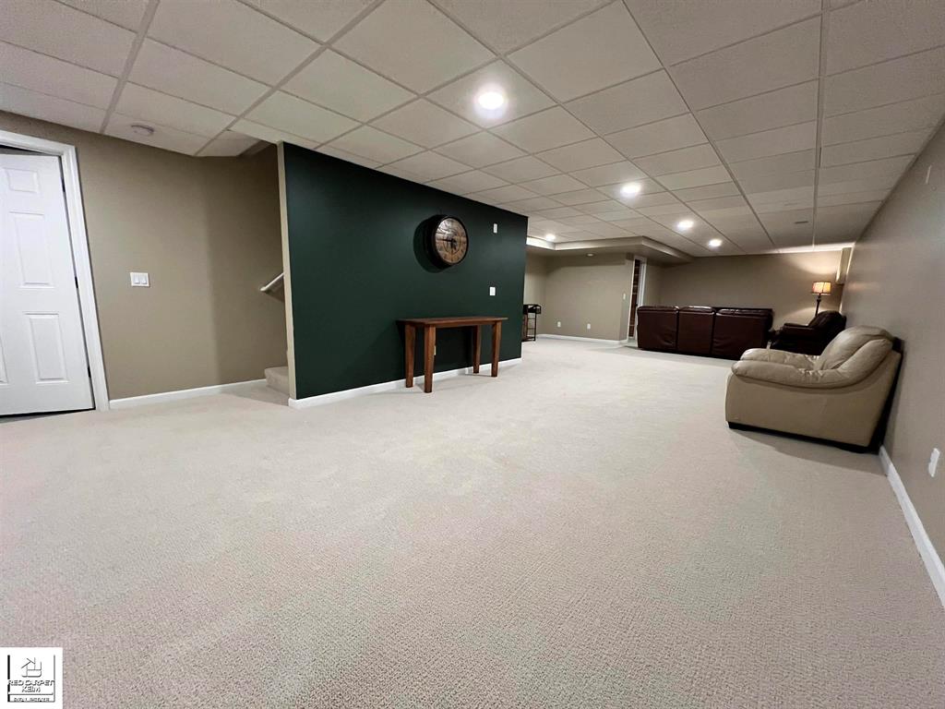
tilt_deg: -9.6
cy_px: 354
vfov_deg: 89.9
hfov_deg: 106.2
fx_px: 355
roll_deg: -1.7
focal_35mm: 13
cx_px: 472
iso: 400
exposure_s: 1/60
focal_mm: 1.57
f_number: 1.8
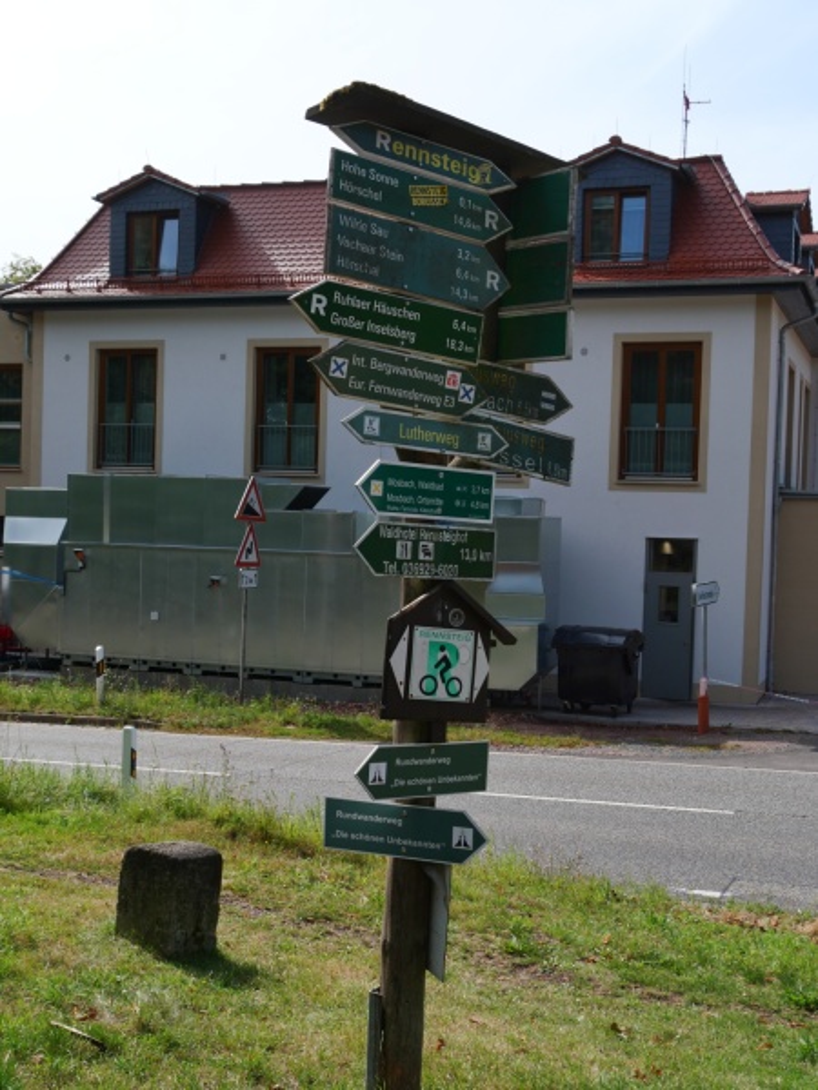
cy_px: 545
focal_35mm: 42
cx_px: 409
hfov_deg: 34.3
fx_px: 1323
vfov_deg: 44.8
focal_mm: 21
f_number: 7.1
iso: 200
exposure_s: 1/320
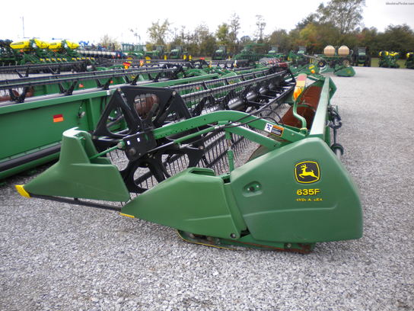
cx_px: 207
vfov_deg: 40.7
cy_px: 156
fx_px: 419
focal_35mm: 35
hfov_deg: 52.6
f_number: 3.1
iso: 80
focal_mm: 6.3
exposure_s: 1/236
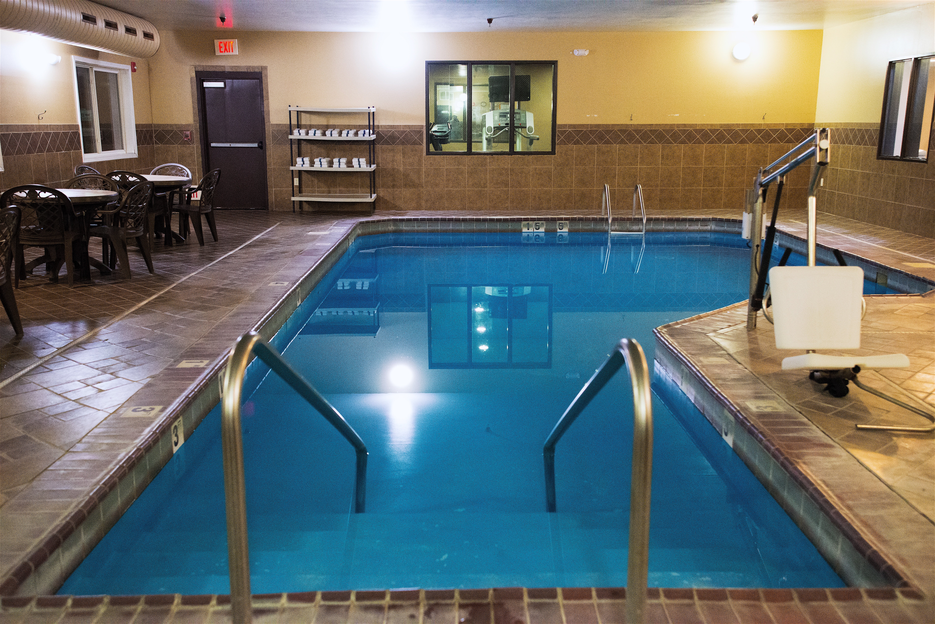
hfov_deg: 54.4
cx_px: 468
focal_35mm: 35
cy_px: 312
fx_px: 909
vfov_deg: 37.9
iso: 8063
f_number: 4
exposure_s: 1/100
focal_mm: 35
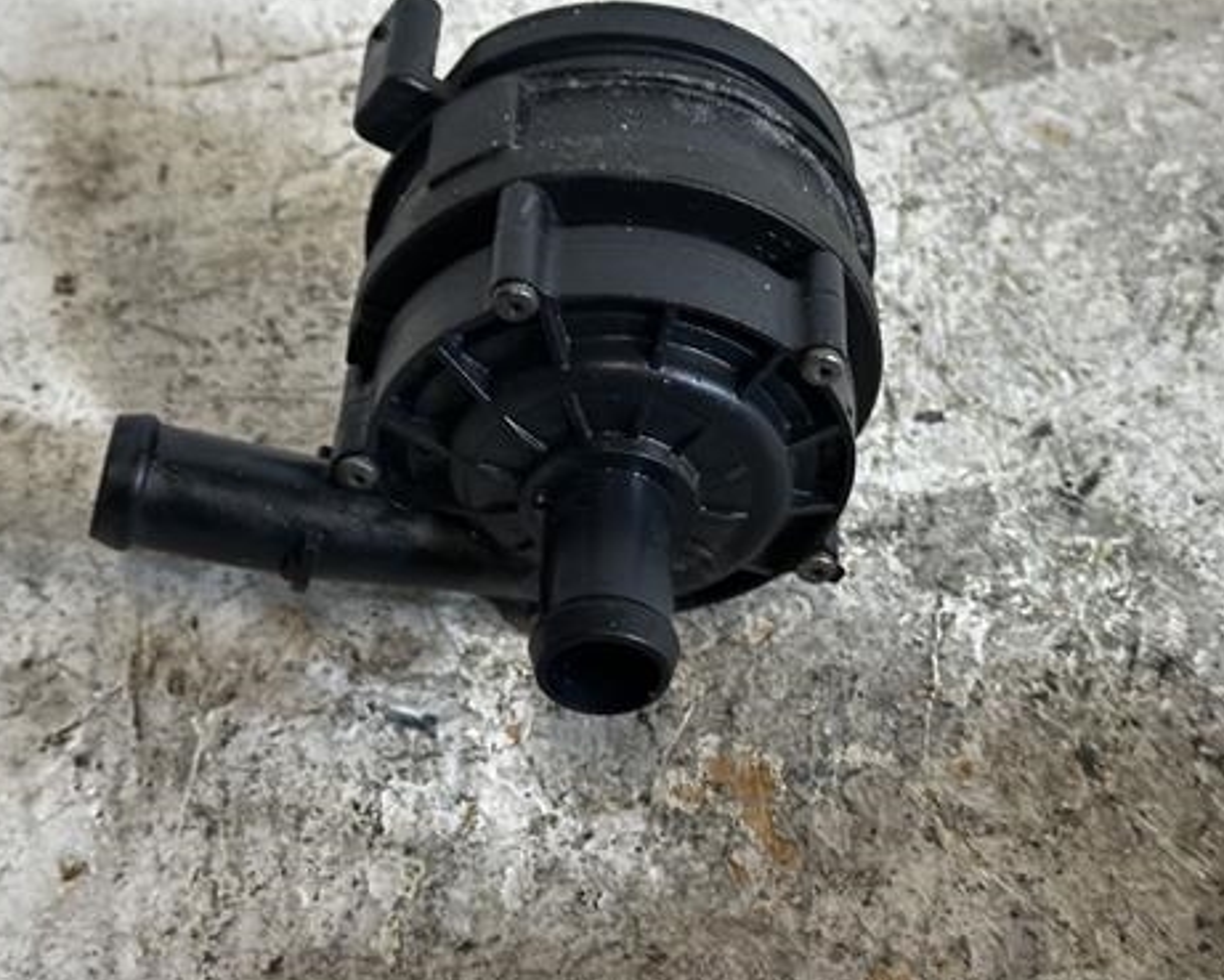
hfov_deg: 29.1
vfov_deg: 23.4
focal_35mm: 65
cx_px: 603
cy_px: 361
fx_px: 2355
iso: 160
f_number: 1.78
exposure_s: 1/50
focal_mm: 6.86
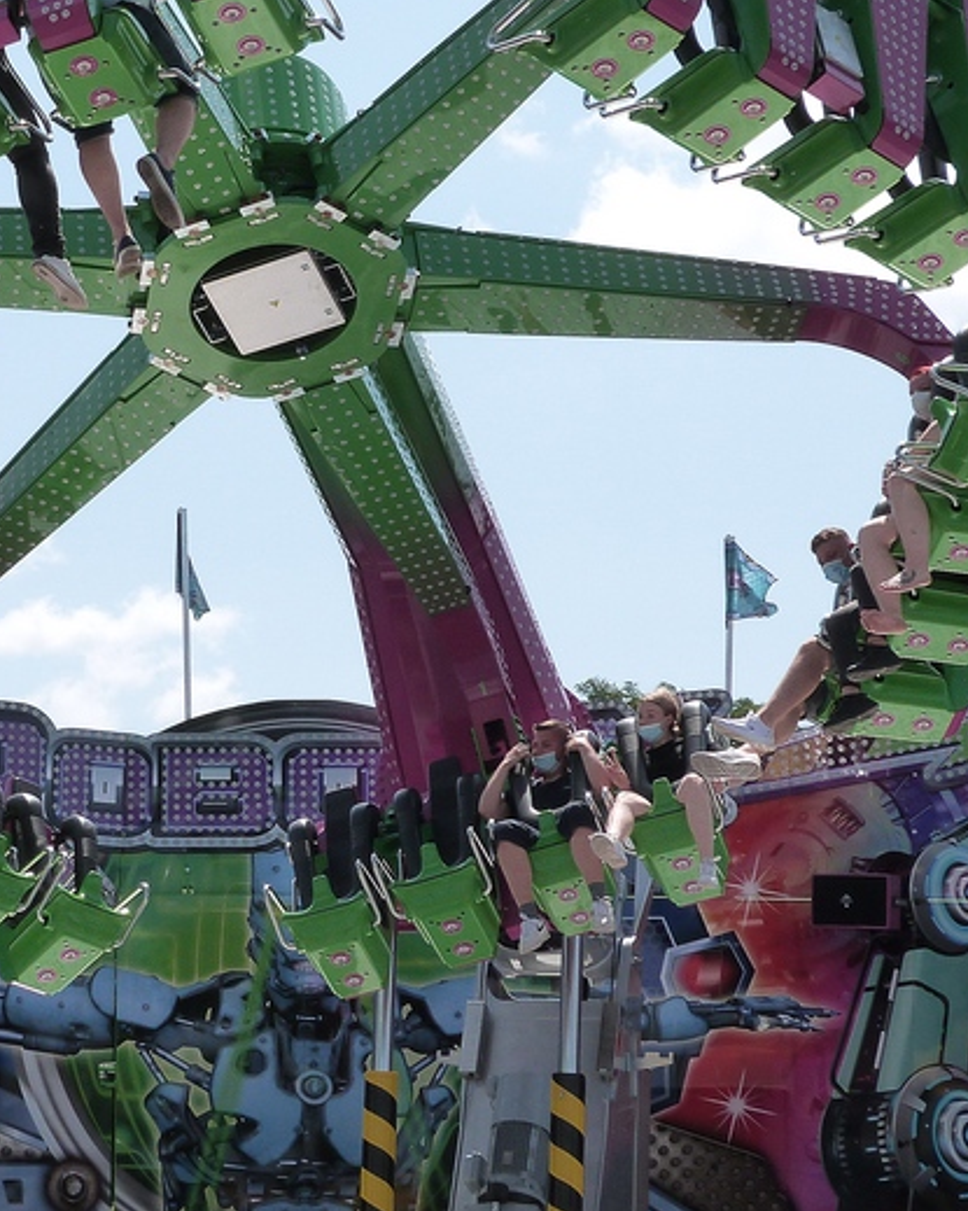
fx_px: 3367
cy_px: 560
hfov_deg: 16.3
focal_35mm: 94
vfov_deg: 20.4
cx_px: 275
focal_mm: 9
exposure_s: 1/500
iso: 160
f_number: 5.6
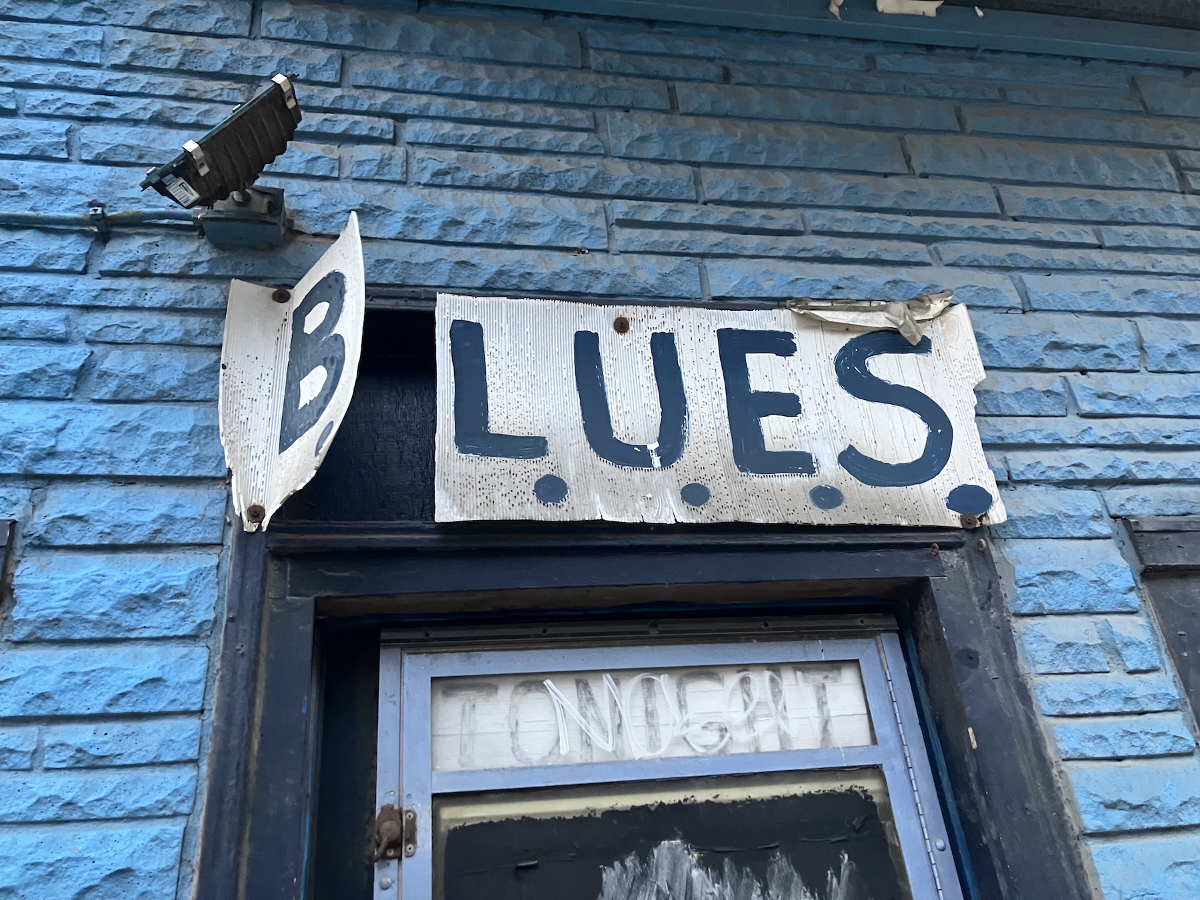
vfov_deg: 49.7
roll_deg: +5.9
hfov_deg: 63.4
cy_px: 450
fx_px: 971
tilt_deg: +31.8
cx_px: 600
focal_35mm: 28
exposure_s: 1/50
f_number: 1.8
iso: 320
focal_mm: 3.99
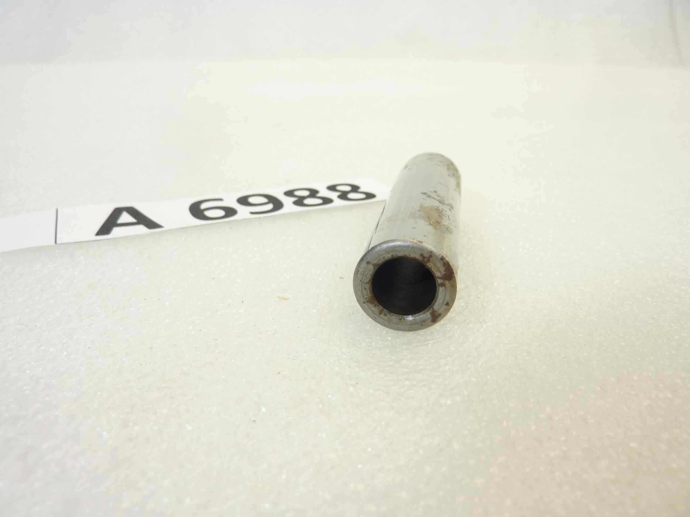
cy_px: 258
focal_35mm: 25
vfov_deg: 54.9
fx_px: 498
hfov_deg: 69.4
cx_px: 345
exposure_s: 1/25
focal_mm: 4.1
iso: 80
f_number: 3.3
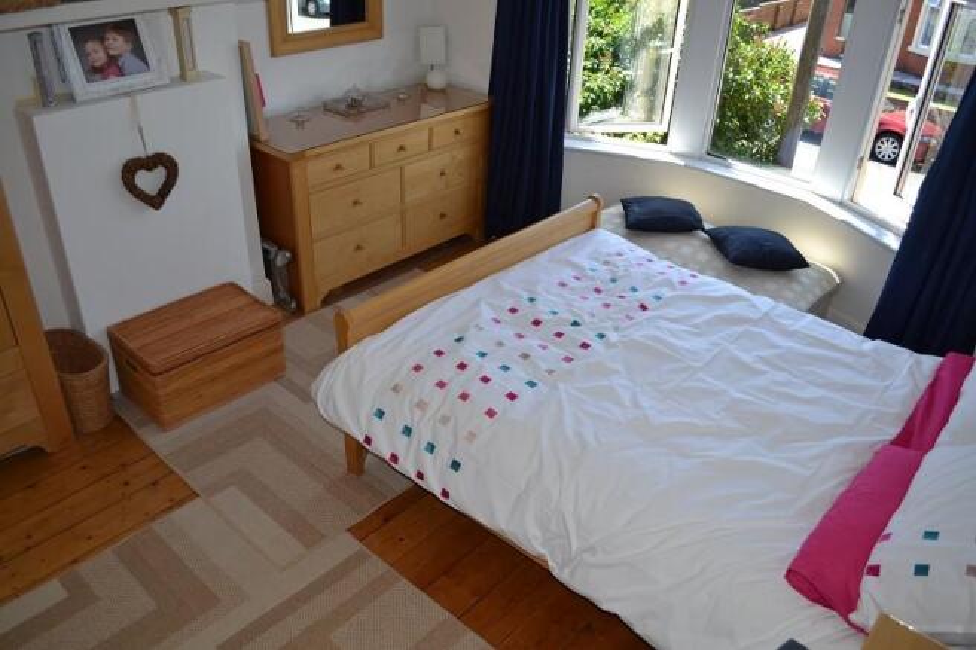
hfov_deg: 67.4
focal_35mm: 27
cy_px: 325
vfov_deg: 47.9
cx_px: 488
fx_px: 732
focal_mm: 18
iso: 100
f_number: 3.5
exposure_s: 1/125
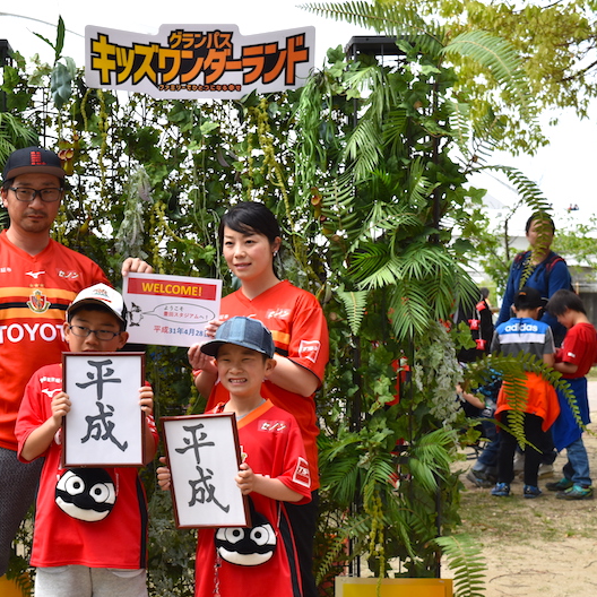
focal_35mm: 68
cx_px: 175
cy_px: 298
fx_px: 1320
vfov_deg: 25.5
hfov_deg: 25.3
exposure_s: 1/320
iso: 200
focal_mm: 35
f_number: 9
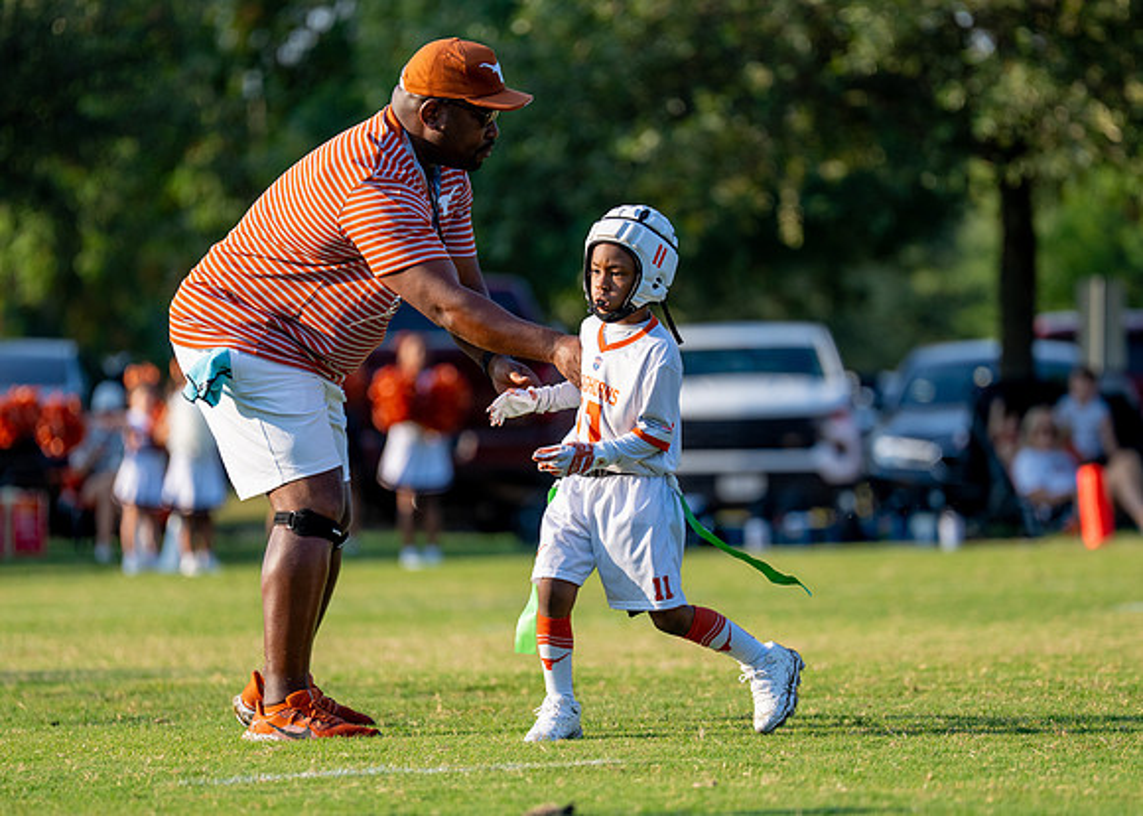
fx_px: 8595
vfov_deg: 5.4
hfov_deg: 7.6
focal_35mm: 265
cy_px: 431
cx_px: 615
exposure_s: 1/2000
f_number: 2.8
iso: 200
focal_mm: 200
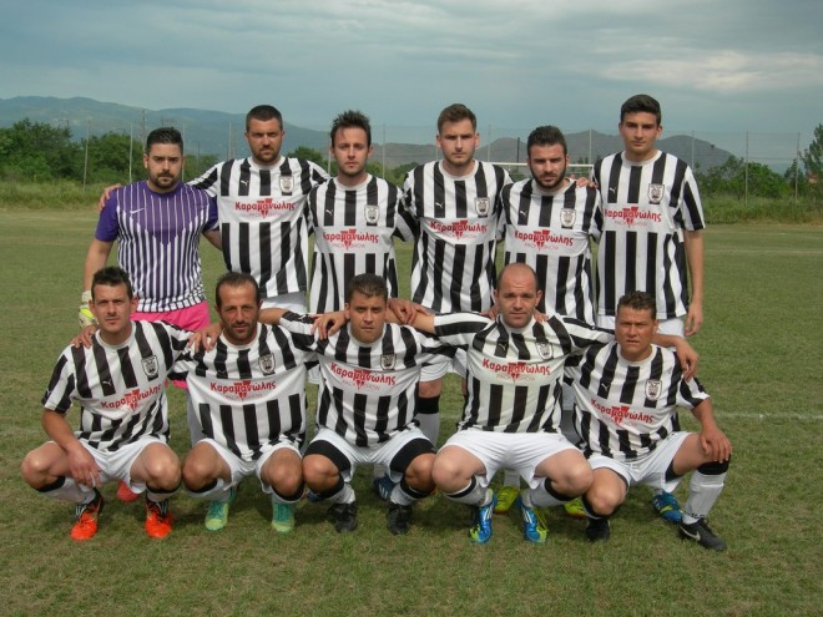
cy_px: 308
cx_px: 412
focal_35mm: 51
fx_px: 1213
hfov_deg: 37.5
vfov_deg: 28.6
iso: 50
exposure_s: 1/383
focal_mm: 10.6
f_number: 5.4
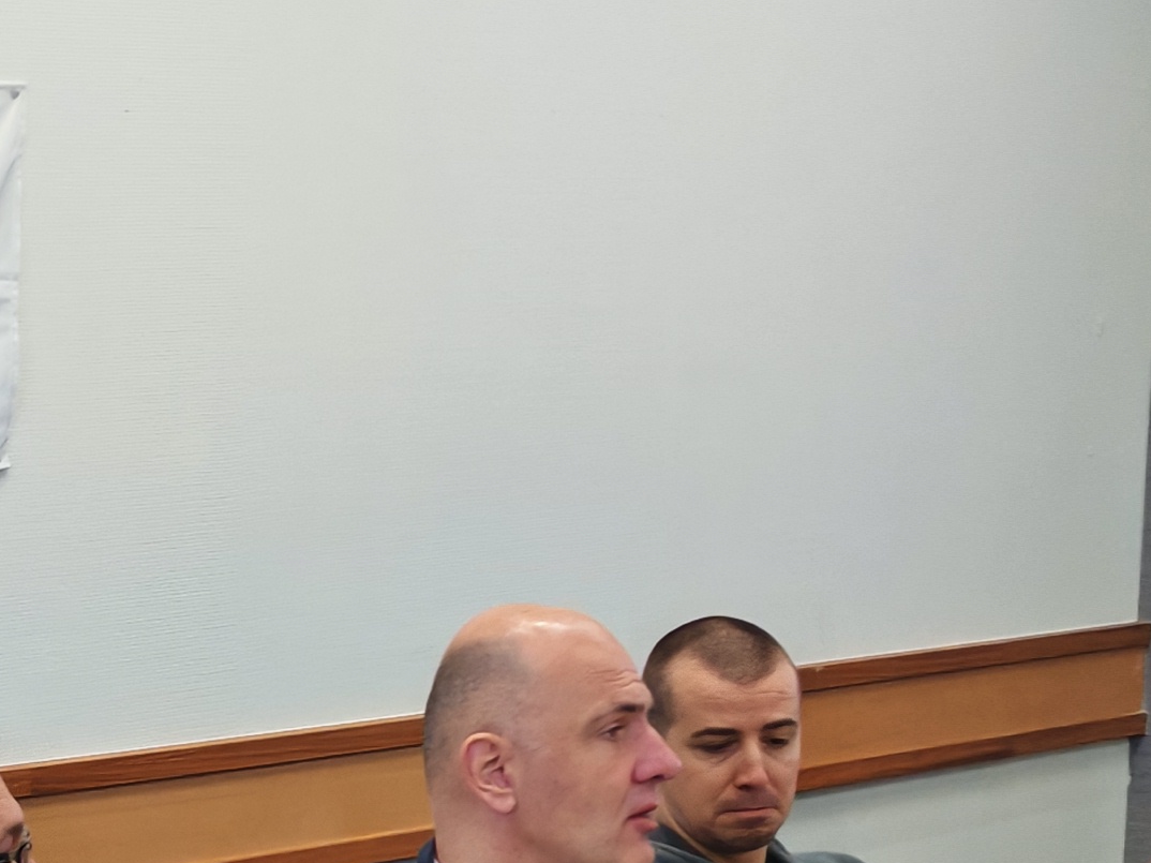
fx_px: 3424
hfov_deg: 18.2
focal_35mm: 103
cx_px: -180
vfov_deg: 14.2
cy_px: 765
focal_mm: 5.52
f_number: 1.95
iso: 200
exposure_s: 1/100
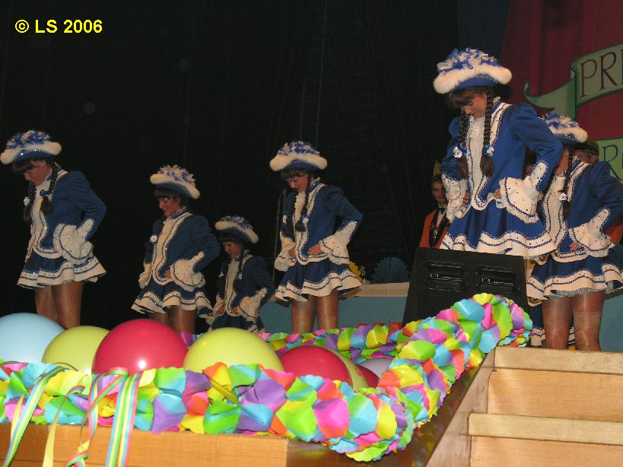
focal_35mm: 104
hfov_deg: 18.9
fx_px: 1871
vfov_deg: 14.2
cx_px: 312
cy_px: 234
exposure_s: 1/120
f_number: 4.2
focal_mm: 26.5
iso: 100
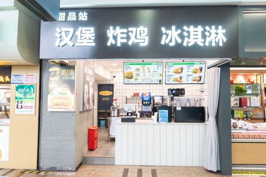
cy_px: 88
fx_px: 177
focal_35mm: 24
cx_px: 133
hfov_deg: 73.7
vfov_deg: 53.1
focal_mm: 24
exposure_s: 1/100
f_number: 8
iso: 4000
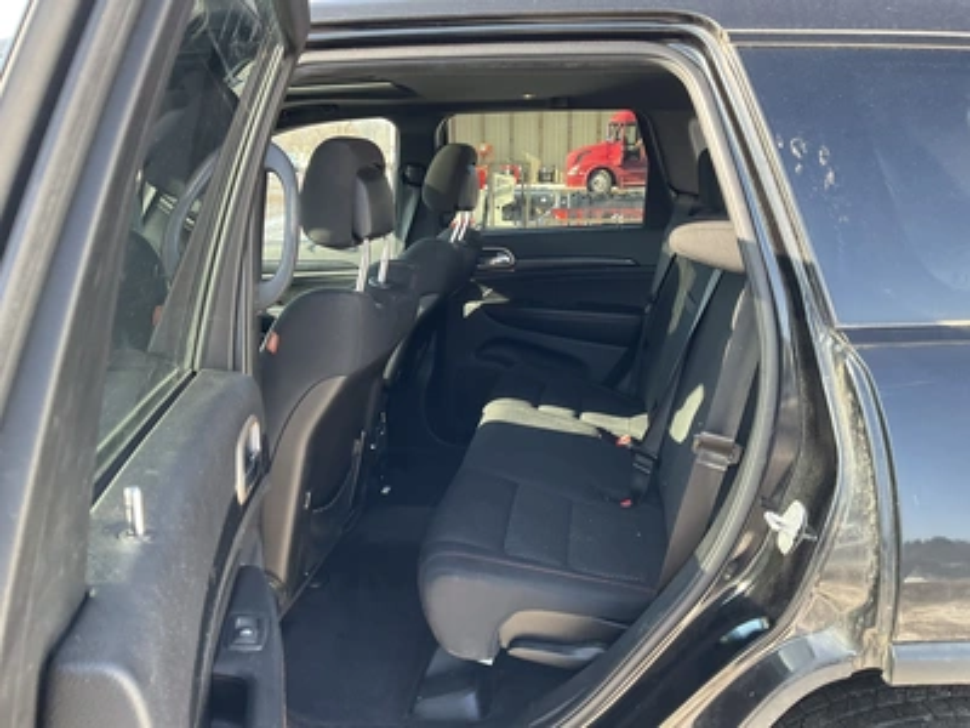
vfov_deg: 48.2
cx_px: 485
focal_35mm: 29
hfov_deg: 61.7
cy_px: 364
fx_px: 813
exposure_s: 1/122
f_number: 1.8
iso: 32
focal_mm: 3
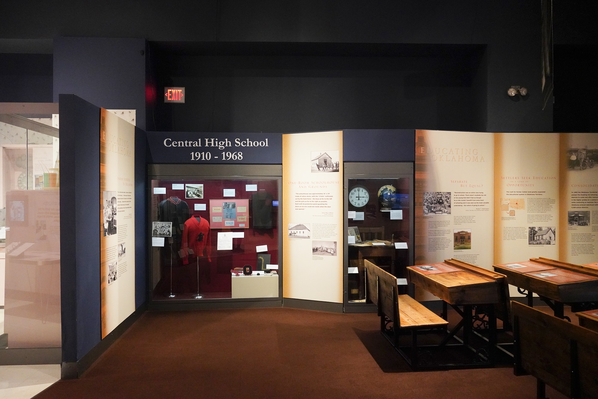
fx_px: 465
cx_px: 299
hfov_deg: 65.5
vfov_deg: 46.4
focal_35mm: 28
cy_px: 200
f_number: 4
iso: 8000
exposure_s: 1/100
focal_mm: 28
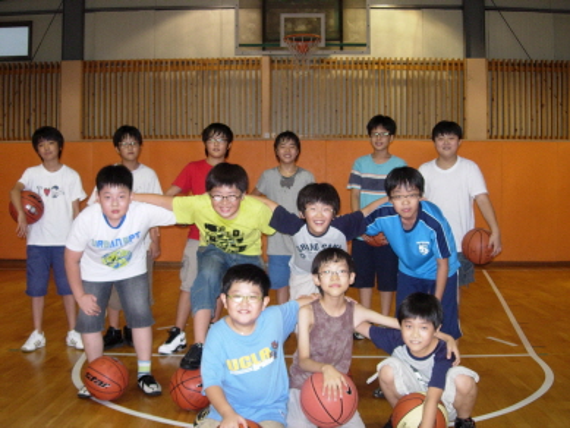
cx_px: 285
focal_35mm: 41
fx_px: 675
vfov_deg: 35.2
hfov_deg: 45.8
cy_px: 214
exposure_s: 1/161
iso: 200
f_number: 2.9
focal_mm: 8.5
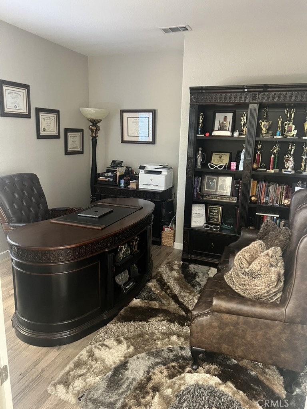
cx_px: 154
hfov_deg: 53.1
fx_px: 307
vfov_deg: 67.3
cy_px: 204
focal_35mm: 26
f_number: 1.5
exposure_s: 1/60
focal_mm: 5.7
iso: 400
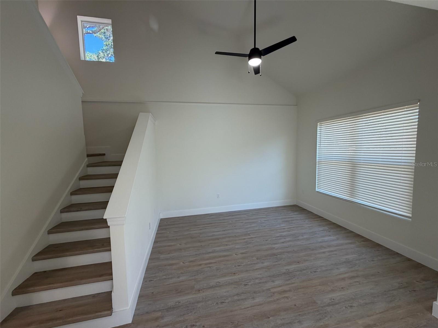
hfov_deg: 102.1
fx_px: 177
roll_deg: +0.9
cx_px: 219
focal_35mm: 14
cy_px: 164
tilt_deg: -4.9
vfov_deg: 85.7
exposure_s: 1/120
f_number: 2.2
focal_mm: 2.22
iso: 125
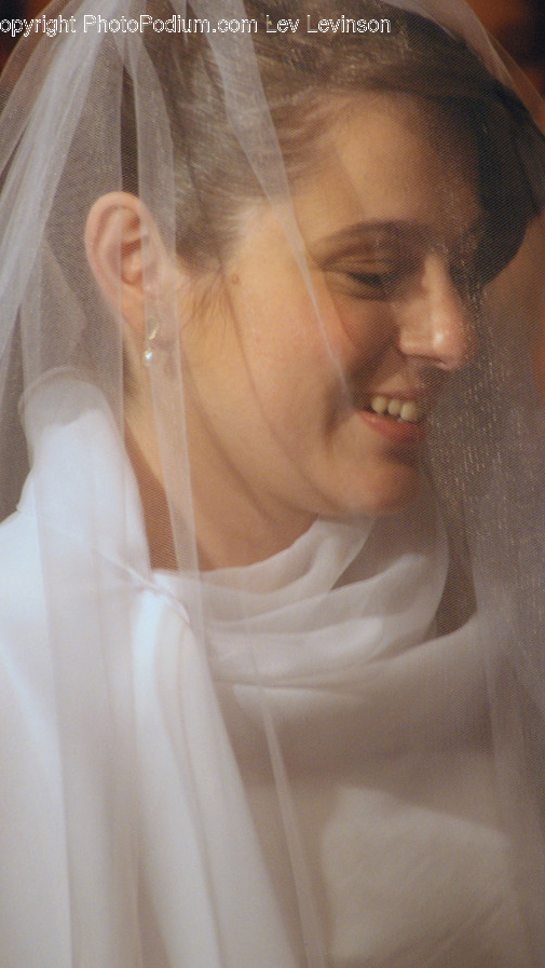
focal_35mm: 315
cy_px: 485
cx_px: 307
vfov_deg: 6.9
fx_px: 8087
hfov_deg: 3.9
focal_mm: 200
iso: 1600
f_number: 5.6
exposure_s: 1/30
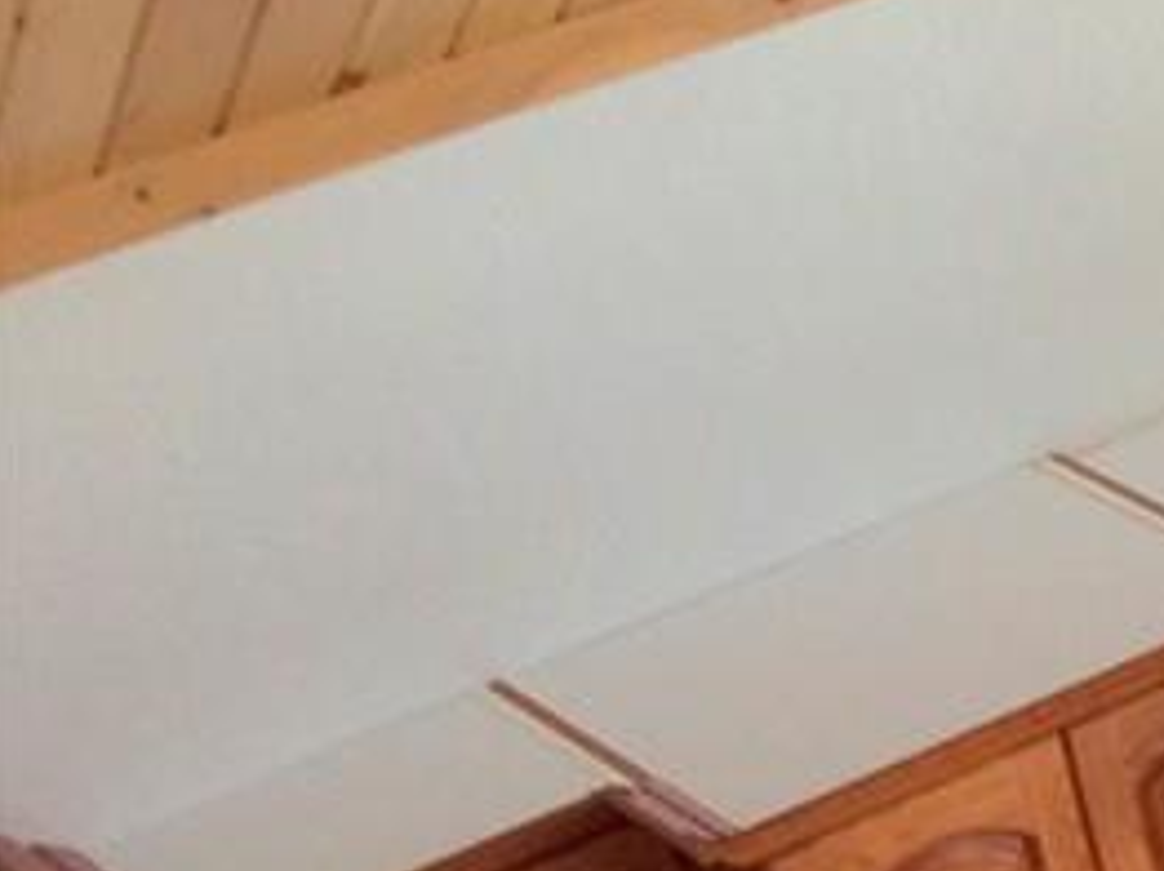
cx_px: 2261
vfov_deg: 11.1
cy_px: 1538
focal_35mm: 125
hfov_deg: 13.7
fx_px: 4199
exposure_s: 1/24
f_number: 2.4
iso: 40
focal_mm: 3.3
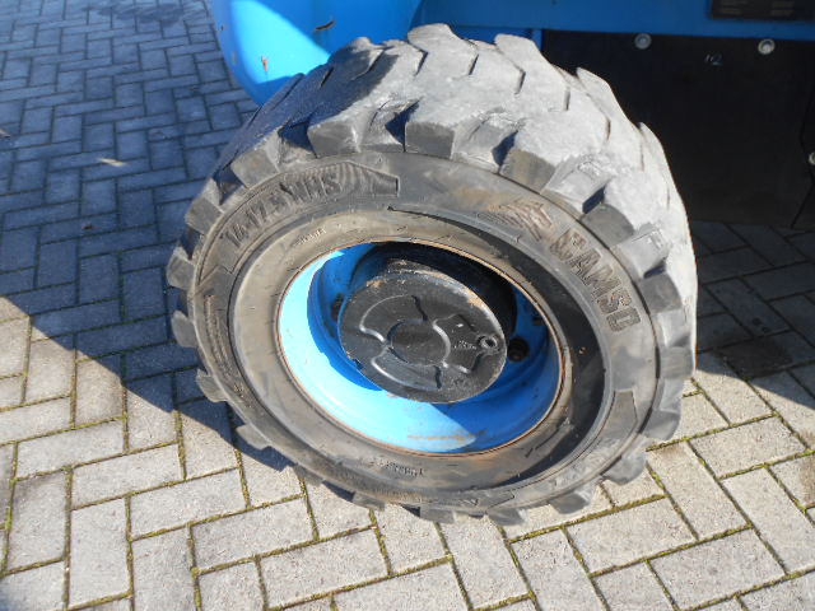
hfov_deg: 54.0
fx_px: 800
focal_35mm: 34
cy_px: 306
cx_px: 408
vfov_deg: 41.8
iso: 80
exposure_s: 1/200
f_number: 3.6
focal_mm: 5.8
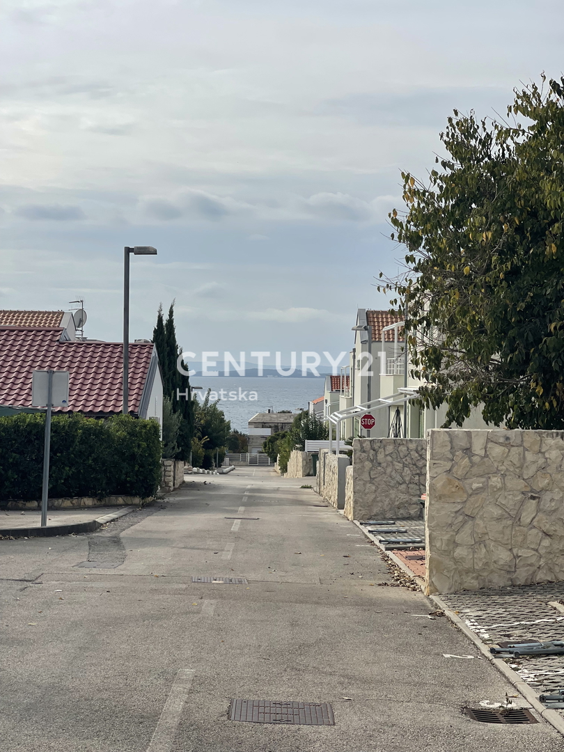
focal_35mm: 64
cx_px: 282
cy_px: 376
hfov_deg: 22.9
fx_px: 1390
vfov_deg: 30.3
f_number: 2.2
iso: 20
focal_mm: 7.5
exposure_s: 1/2538
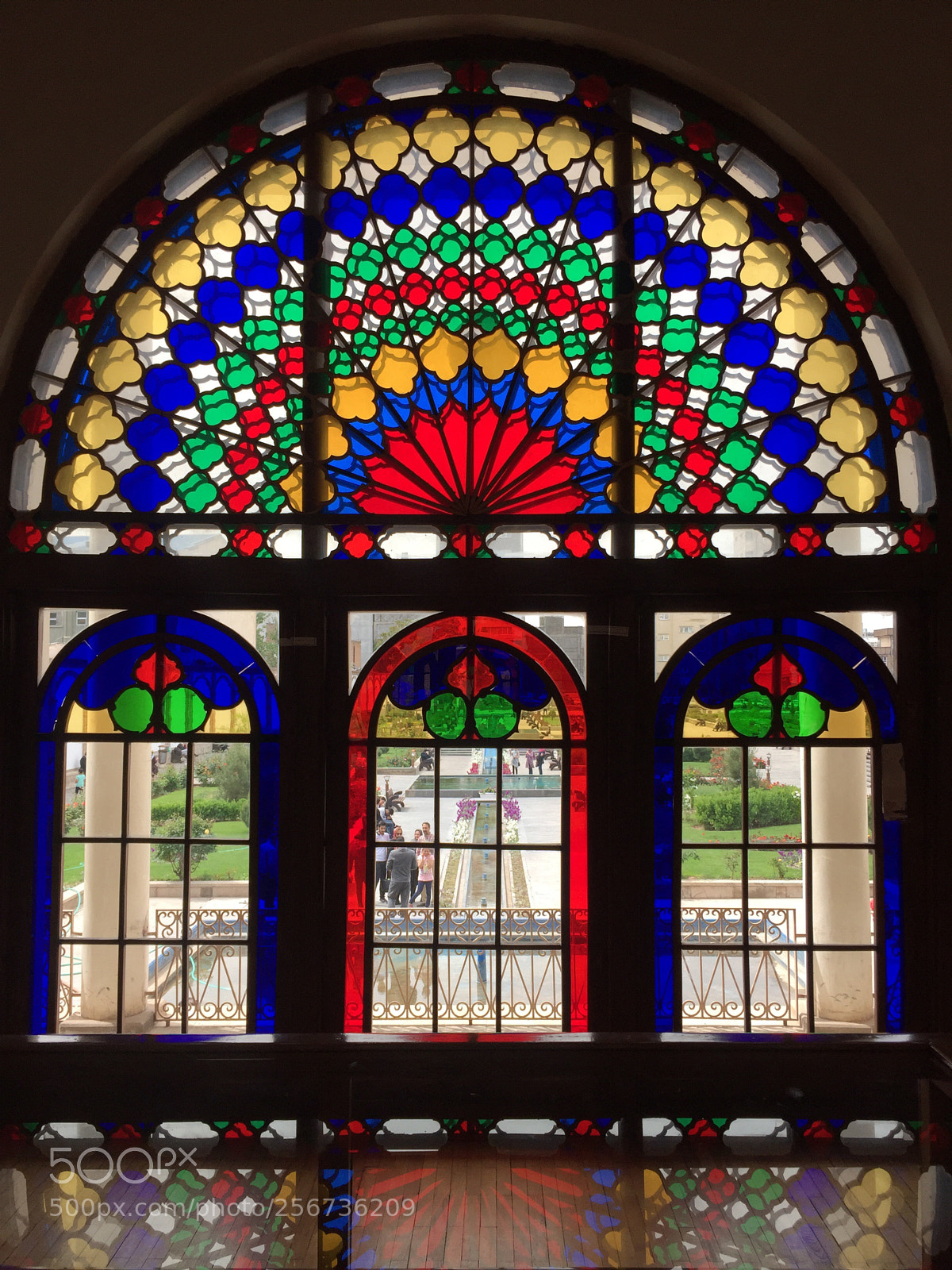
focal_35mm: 29
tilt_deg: +1.9
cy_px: 635
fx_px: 1063
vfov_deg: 61.7
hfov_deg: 48.2
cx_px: 476
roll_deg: -0.2
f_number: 2.2
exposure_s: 1/565
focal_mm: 4.15
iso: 32
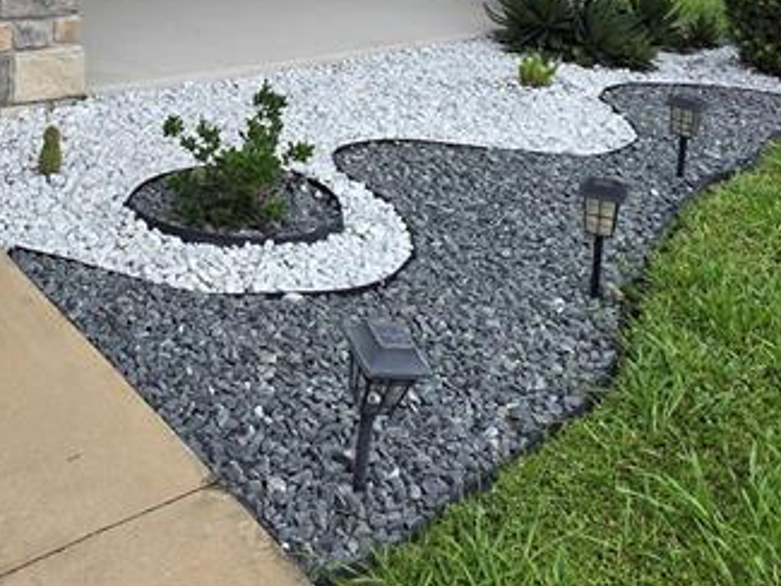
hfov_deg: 44.6
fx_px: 925
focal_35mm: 41
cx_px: 219
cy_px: -55
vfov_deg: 31.3
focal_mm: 2.2
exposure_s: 1/1343
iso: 40
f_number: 1.9
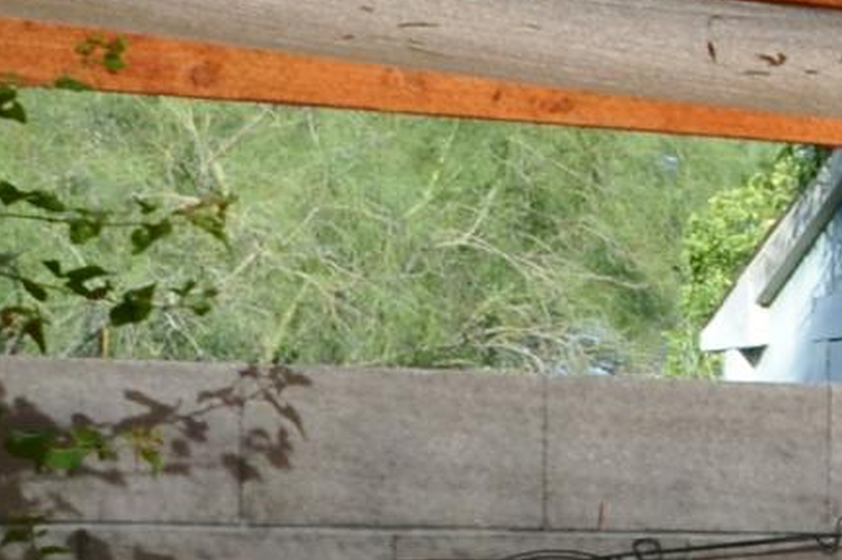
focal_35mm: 208
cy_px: 858
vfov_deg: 6.5
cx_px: 2178
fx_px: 4861
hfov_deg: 8.8
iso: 100
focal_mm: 20
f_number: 7.1
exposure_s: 1/200
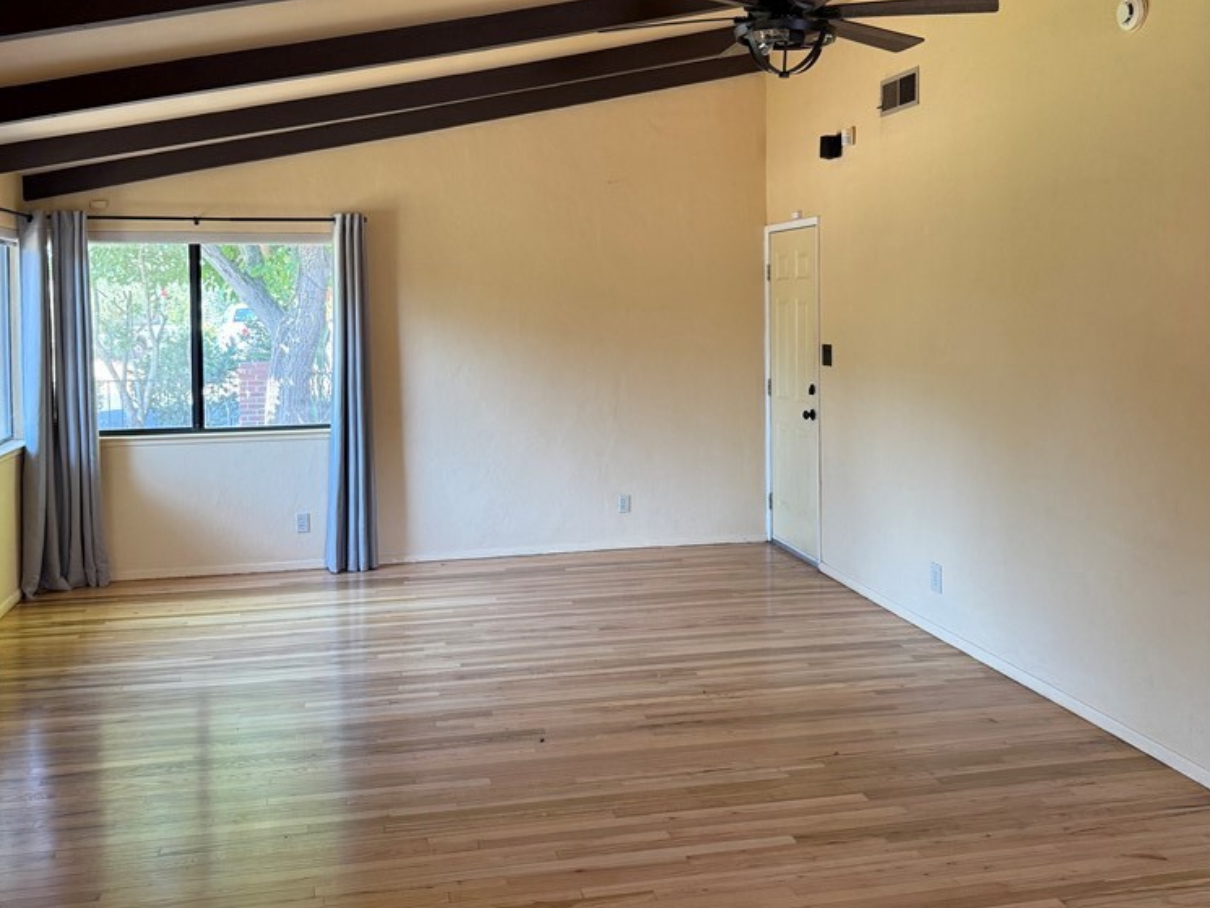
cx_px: 593
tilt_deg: -0.6
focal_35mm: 33
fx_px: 1154
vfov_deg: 42.6
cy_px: 338
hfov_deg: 55.3
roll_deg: +1.3
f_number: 1.78
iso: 200
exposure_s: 1/80
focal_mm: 6.76
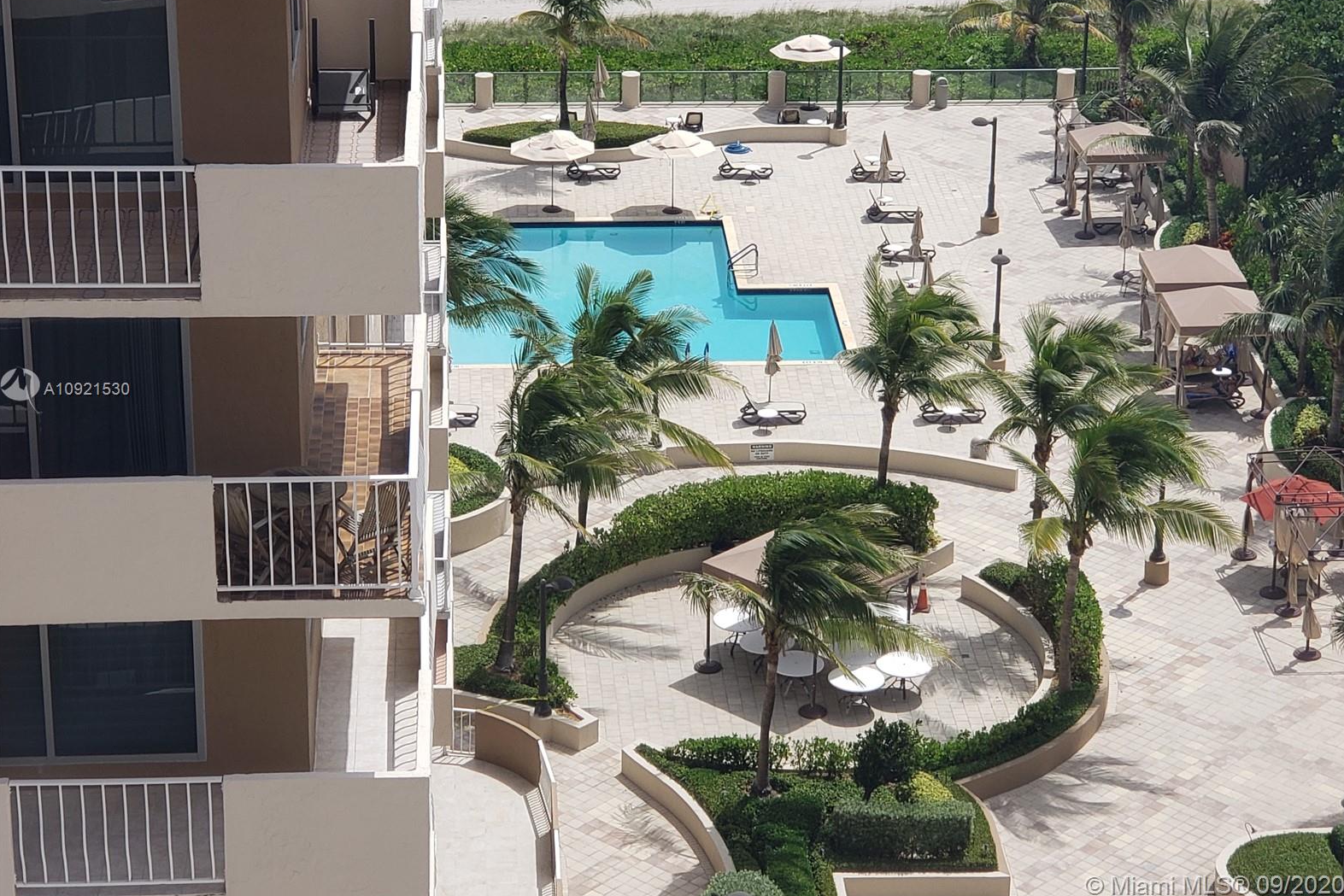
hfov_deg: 36.2
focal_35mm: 55
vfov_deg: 24.6
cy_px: 390
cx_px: 678
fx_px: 2053
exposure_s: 1/775
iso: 32
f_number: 2.4
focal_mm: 6
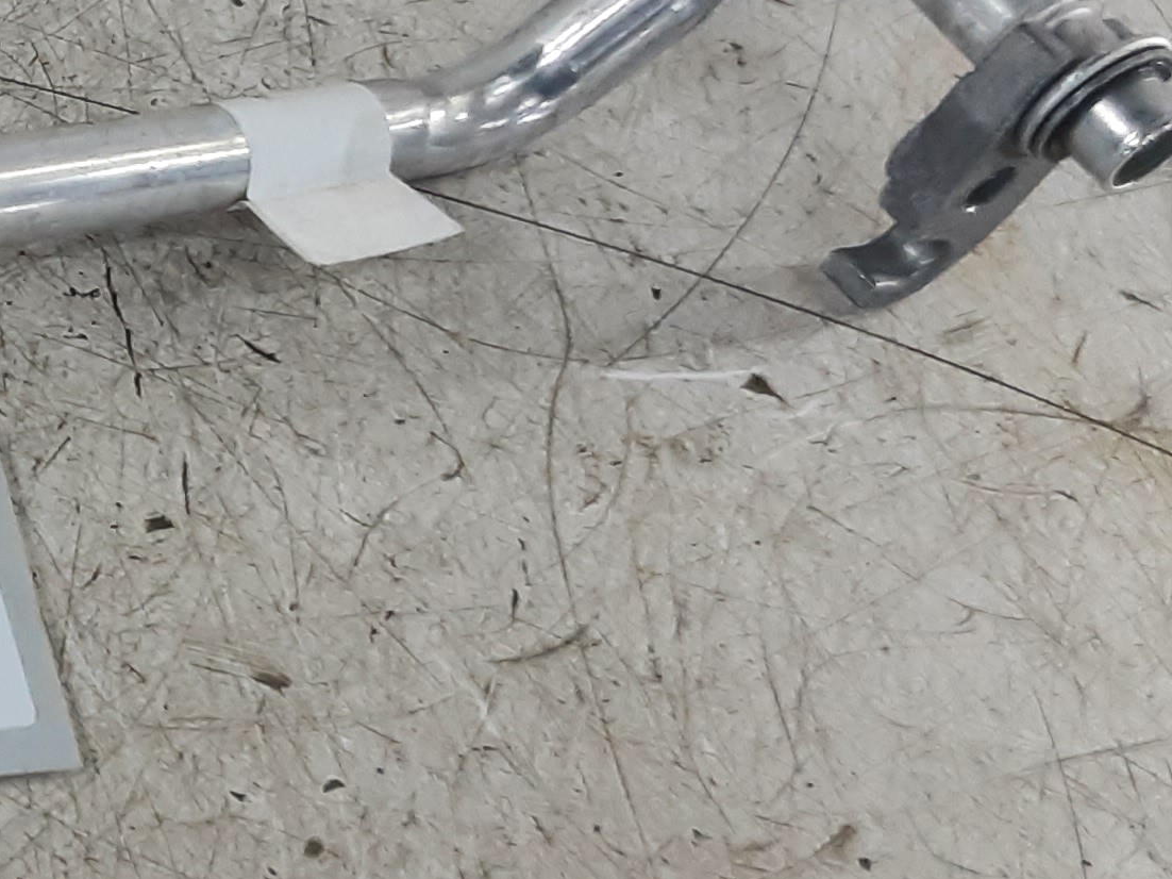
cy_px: 204
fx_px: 2708
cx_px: -513
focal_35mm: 80
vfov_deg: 18.3
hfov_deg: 21.2
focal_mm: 2.91
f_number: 1.9
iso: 100
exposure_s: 1/50
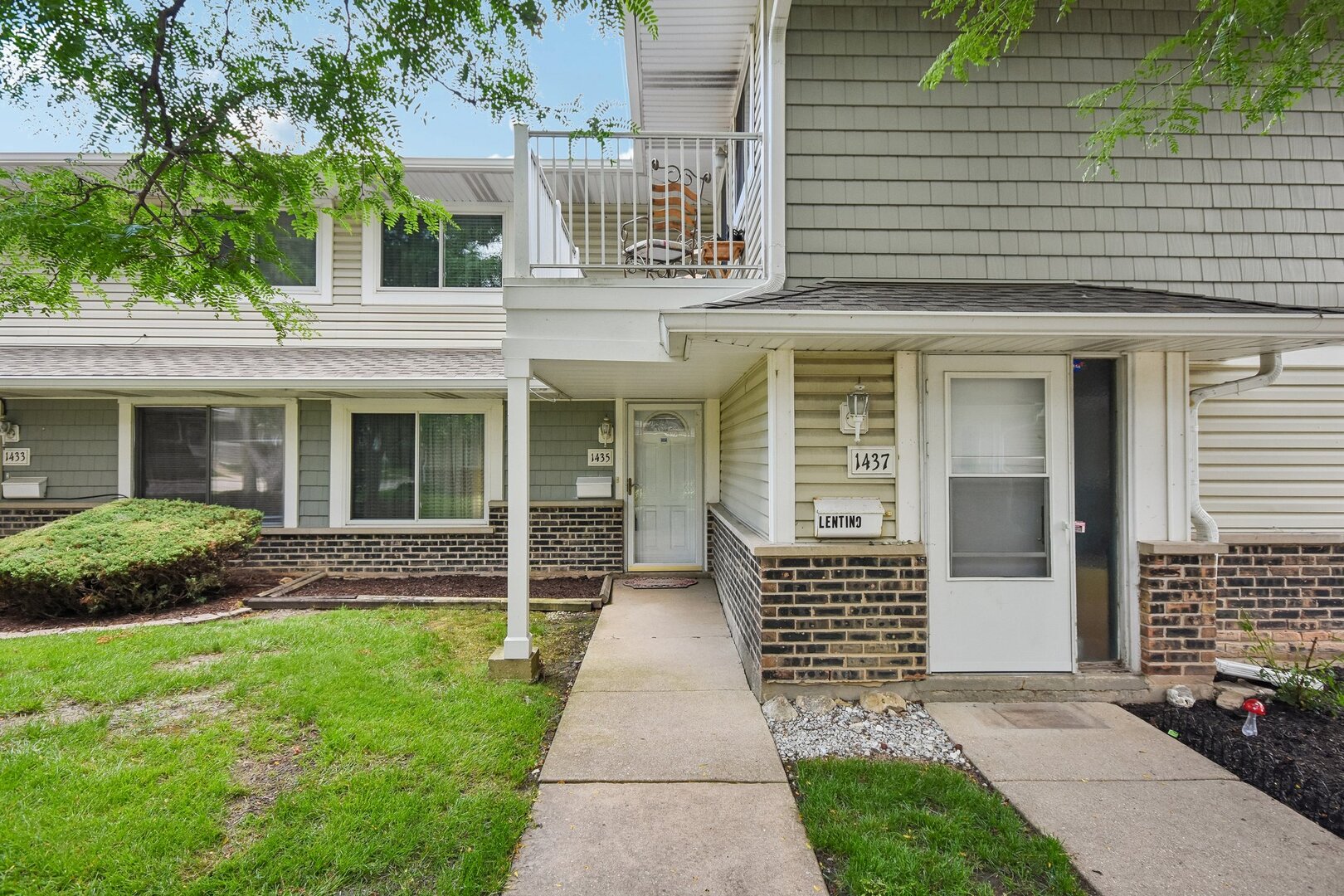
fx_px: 672
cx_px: 672
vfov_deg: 67.4
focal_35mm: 18
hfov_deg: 90.0
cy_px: 448
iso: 500
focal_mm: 12
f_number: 8
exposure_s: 1/100
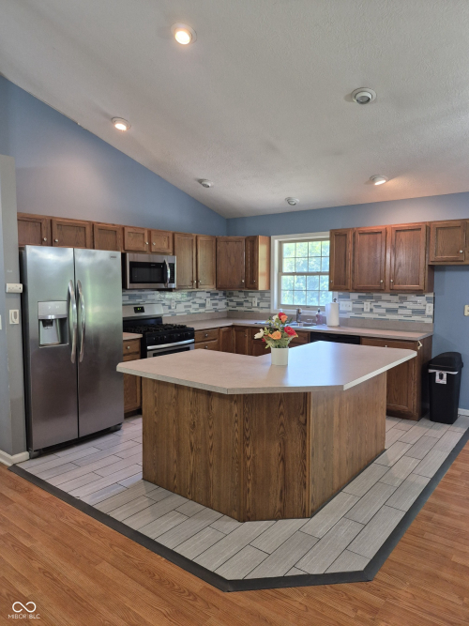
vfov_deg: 73.9
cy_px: 313
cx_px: 234
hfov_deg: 58.9
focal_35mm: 23
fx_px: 416
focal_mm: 5.4
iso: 250
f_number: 1.8
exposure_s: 1/120
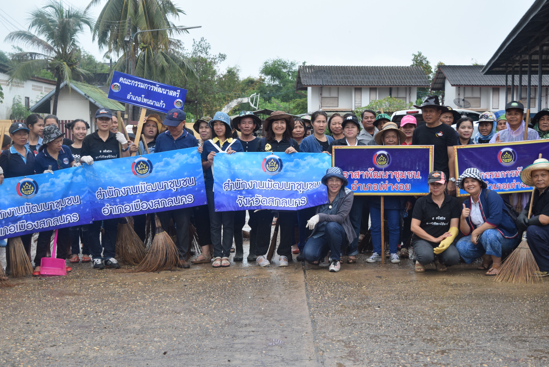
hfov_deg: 35.0
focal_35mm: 57
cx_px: 274
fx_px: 870
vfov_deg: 23.8
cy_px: 184
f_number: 4.8
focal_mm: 38
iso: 800
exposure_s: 1/1250
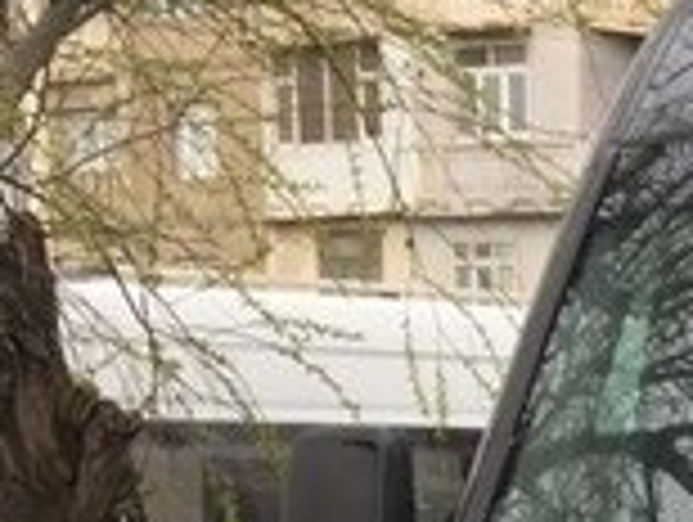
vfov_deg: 10.9
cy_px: 1055
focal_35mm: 124
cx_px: 1314
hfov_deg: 13.8
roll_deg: -2.9
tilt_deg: -11.0
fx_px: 2486
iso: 32
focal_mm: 4.15
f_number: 2.2
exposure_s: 1/494
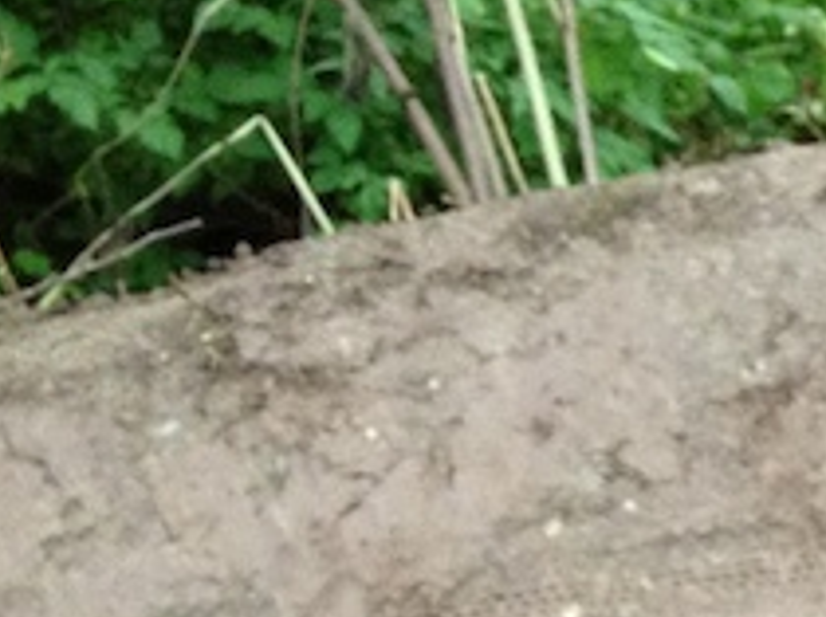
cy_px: 841
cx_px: 1746
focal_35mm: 171
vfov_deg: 8.5
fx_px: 4076
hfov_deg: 10.5
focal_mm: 4.28
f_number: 2.4
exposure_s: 1/20
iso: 200
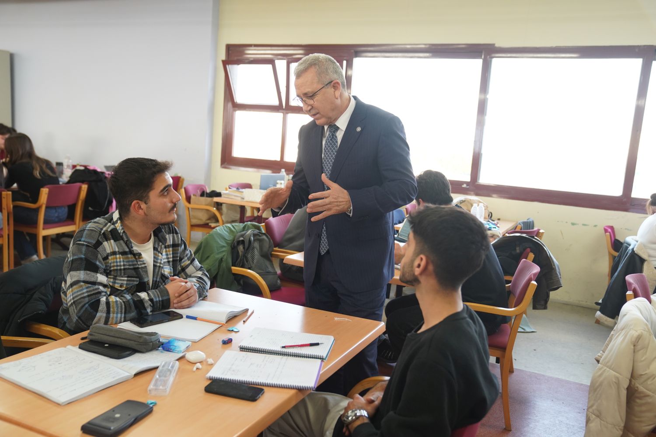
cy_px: 218
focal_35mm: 31
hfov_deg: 60.3
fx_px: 565
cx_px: 328
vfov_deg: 42.3
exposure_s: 1/200
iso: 1600
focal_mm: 31
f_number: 3.2
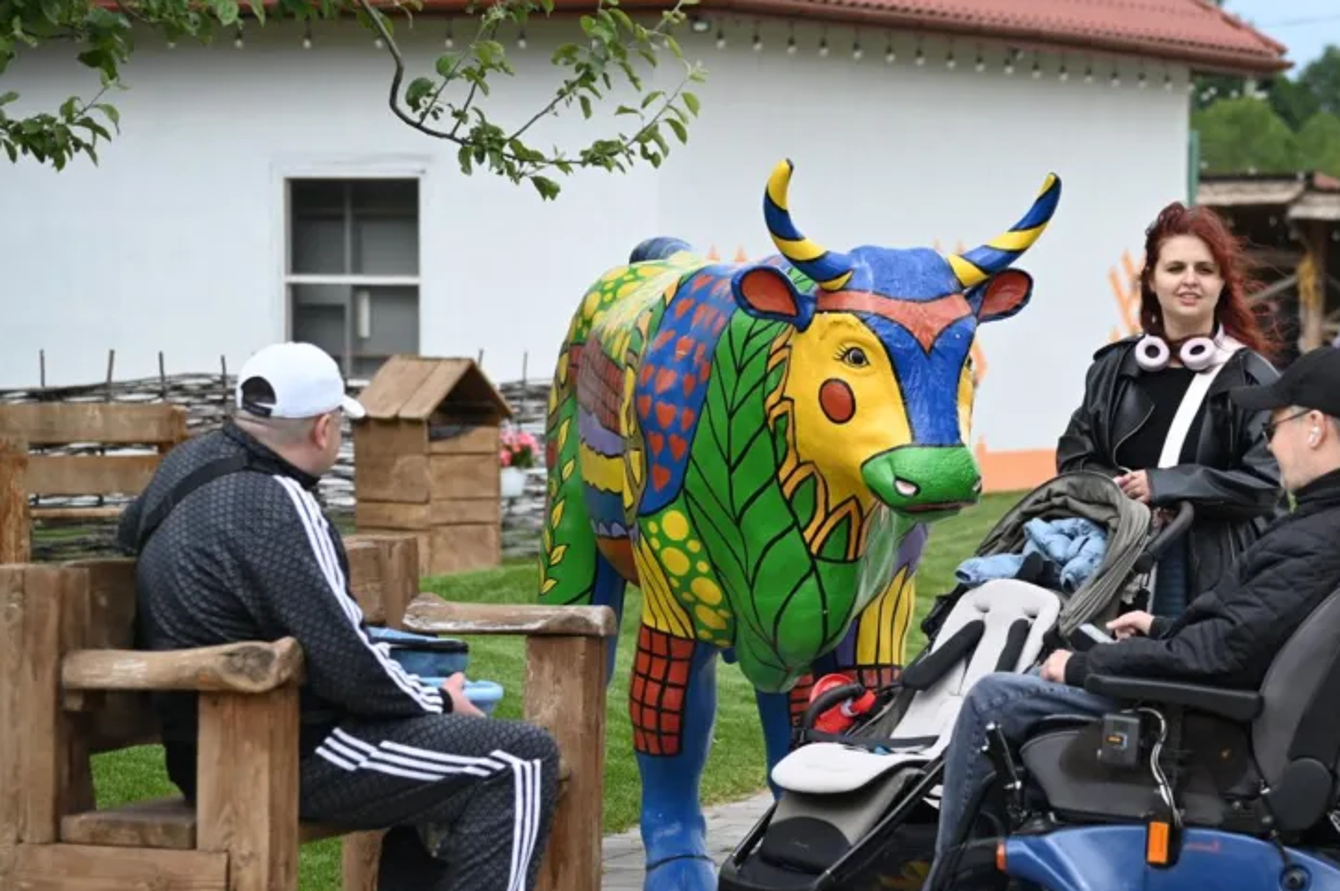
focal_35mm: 139
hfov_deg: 14.7
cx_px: 921
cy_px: 586
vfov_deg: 9.8
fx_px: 5169
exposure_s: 1/500
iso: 200
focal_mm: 98
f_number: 4.5
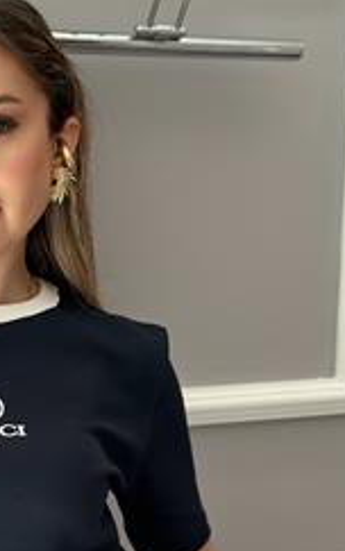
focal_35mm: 109
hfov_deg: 11.9
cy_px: 533
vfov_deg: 18.7
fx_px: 1639
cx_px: -20
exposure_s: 1/123
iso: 64
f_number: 1.78
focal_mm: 6.86
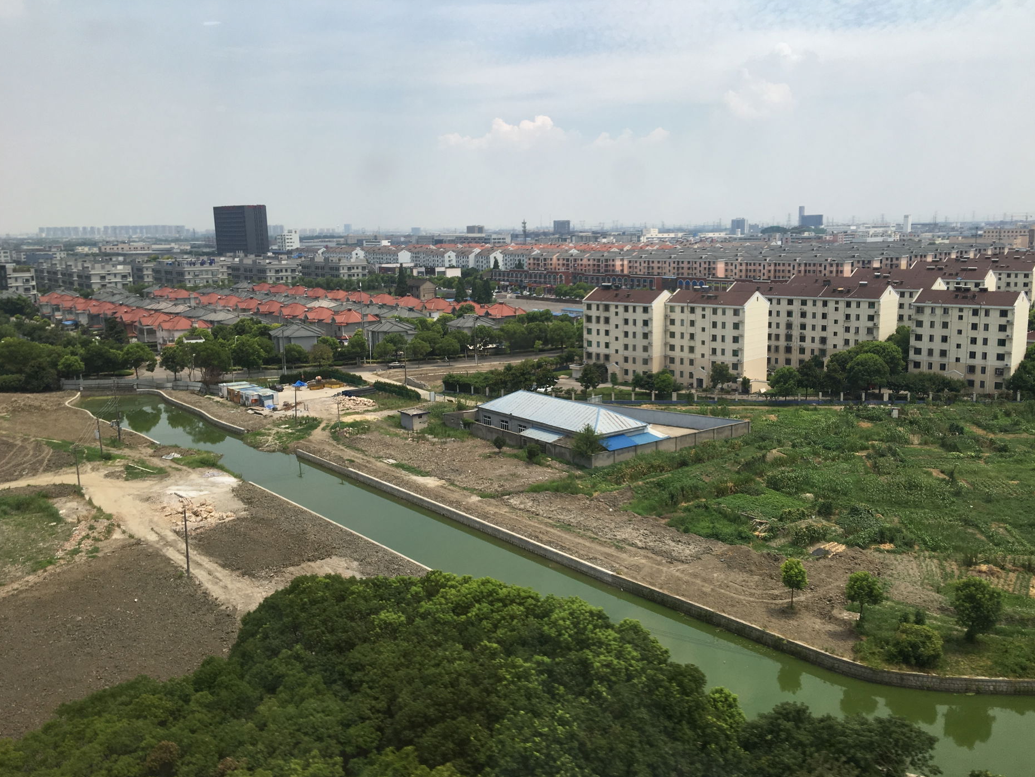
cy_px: 398
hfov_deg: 60.0
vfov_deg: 46.8
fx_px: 897
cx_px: 530
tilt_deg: -8.8
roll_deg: -1.0
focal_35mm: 30
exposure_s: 1/390
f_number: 2.2
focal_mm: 4.15
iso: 25
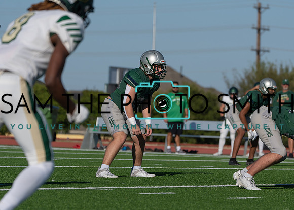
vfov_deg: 4.9
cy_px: 130
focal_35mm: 293
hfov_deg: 6.9
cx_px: 174
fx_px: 2448
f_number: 5.6
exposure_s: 1/1600
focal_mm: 224
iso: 100
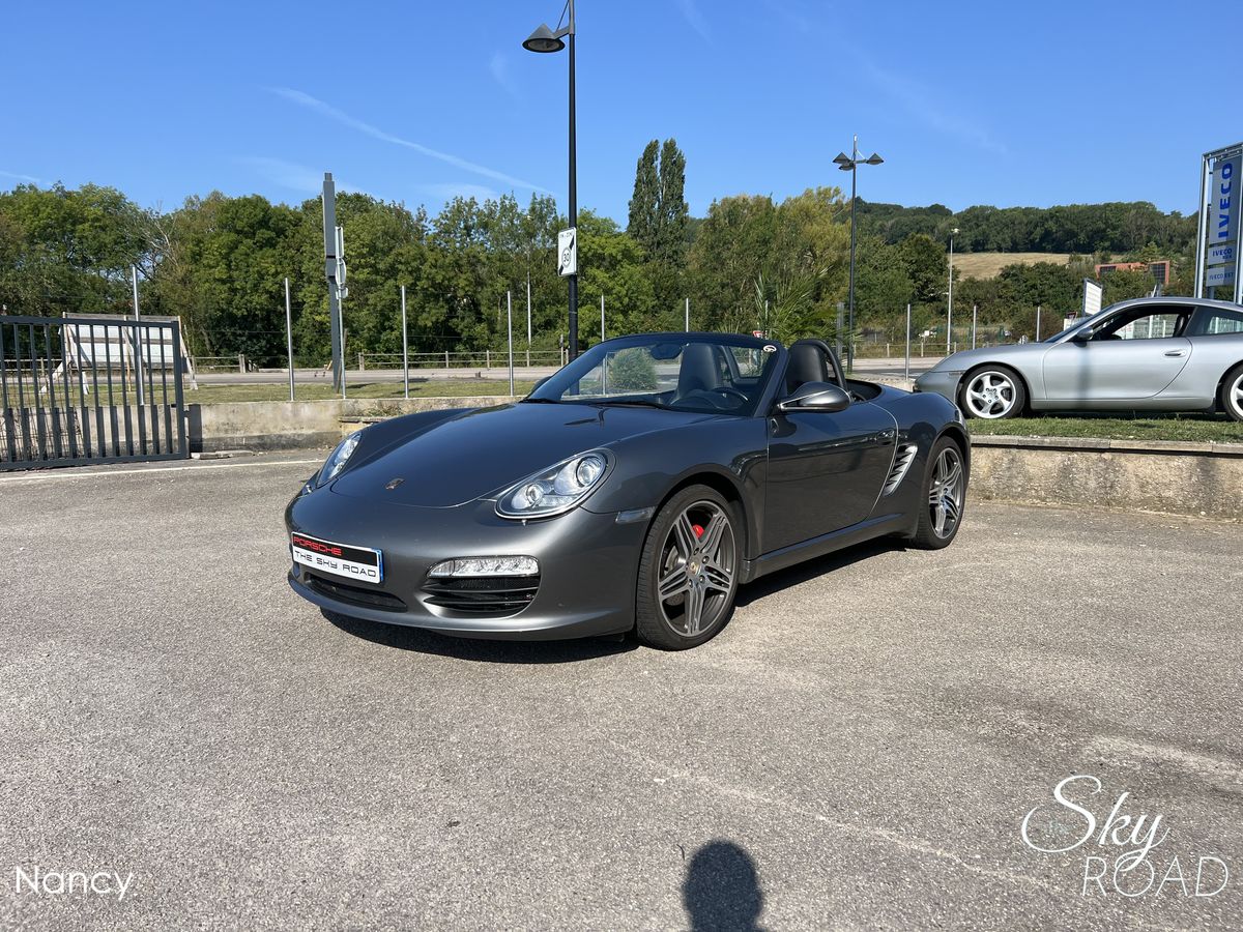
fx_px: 934
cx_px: 622
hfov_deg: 67.3
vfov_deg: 53.1
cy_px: 466
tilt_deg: -5.8
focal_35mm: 26
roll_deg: +0.3
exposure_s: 1/3571
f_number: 1.5
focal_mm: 5.7
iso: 50
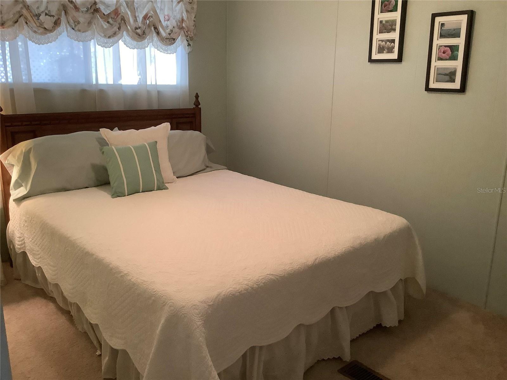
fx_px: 454
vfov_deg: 45.4
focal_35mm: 31
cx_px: 254
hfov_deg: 58.4
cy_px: 190
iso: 320
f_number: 2.4
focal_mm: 3.3
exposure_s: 1/60
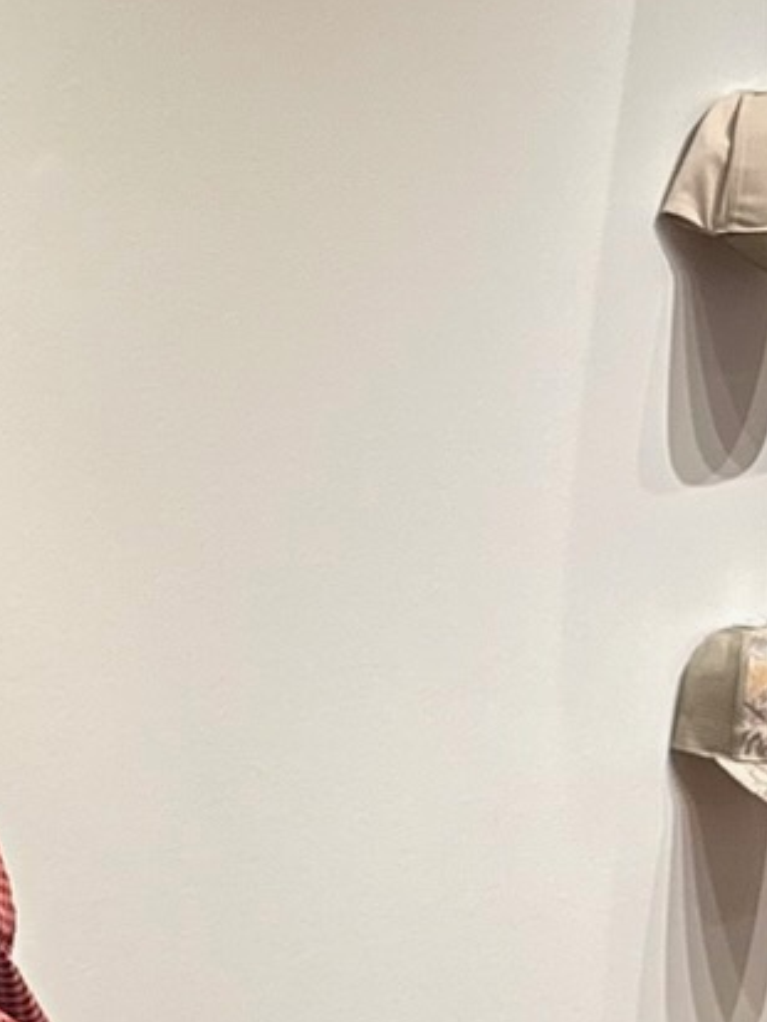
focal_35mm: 119
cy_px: 527
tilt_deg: -8.0
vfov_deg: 16.5
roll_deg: +2.3
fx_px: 3514
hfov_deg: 11.8
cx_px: -453
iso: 100
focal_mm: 6.76
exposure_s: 1/120
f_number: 1.78
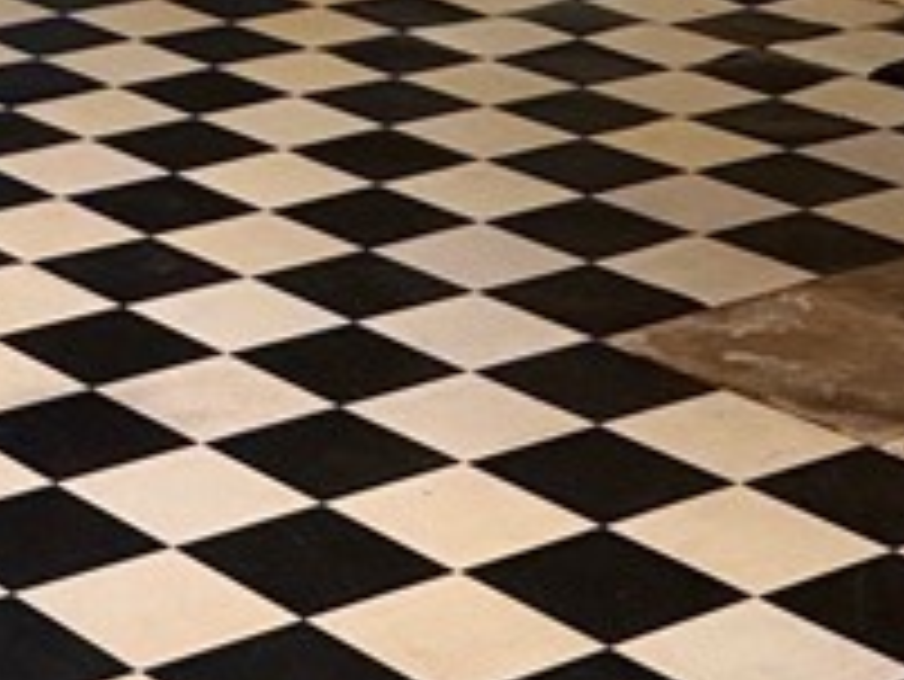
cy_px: -392
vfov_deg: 11.6
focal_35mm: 122
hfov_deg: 15.7
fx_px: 3188
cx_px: -103
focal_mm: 6.76
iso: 800
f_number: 1.78
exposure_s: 1/42
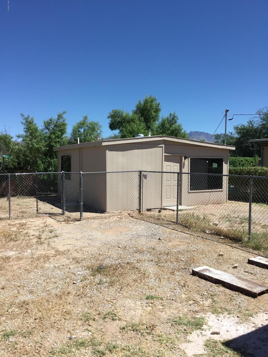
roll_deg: -0.9
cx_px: 134
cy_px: 178
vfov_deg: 58.4
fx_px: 320
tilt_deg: -3.3
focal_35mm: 31
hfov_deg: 45.4
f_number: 2.4
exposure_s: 1/1698
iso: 25
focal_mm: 3.3
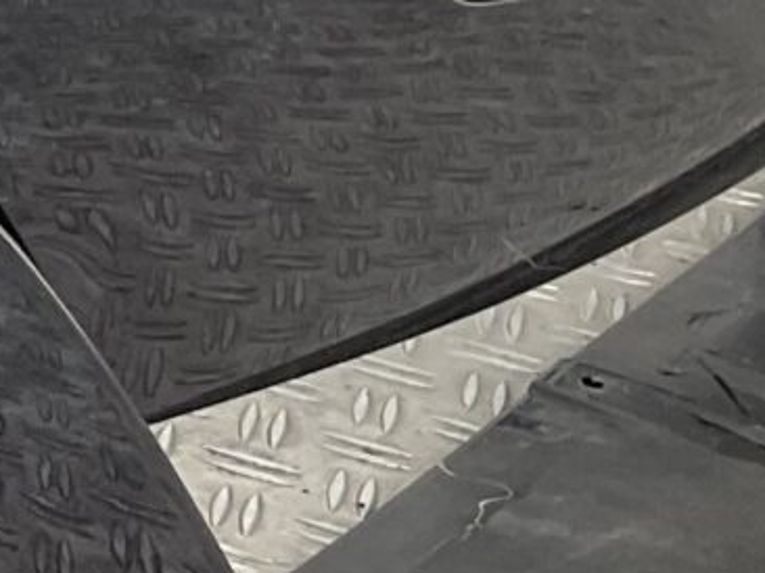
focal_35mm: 203
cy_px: -151
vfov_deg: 7.2
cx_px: -901
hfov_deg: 9.0
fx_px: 4483
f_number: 1.8
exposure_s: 1/100
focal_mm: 3
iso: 16
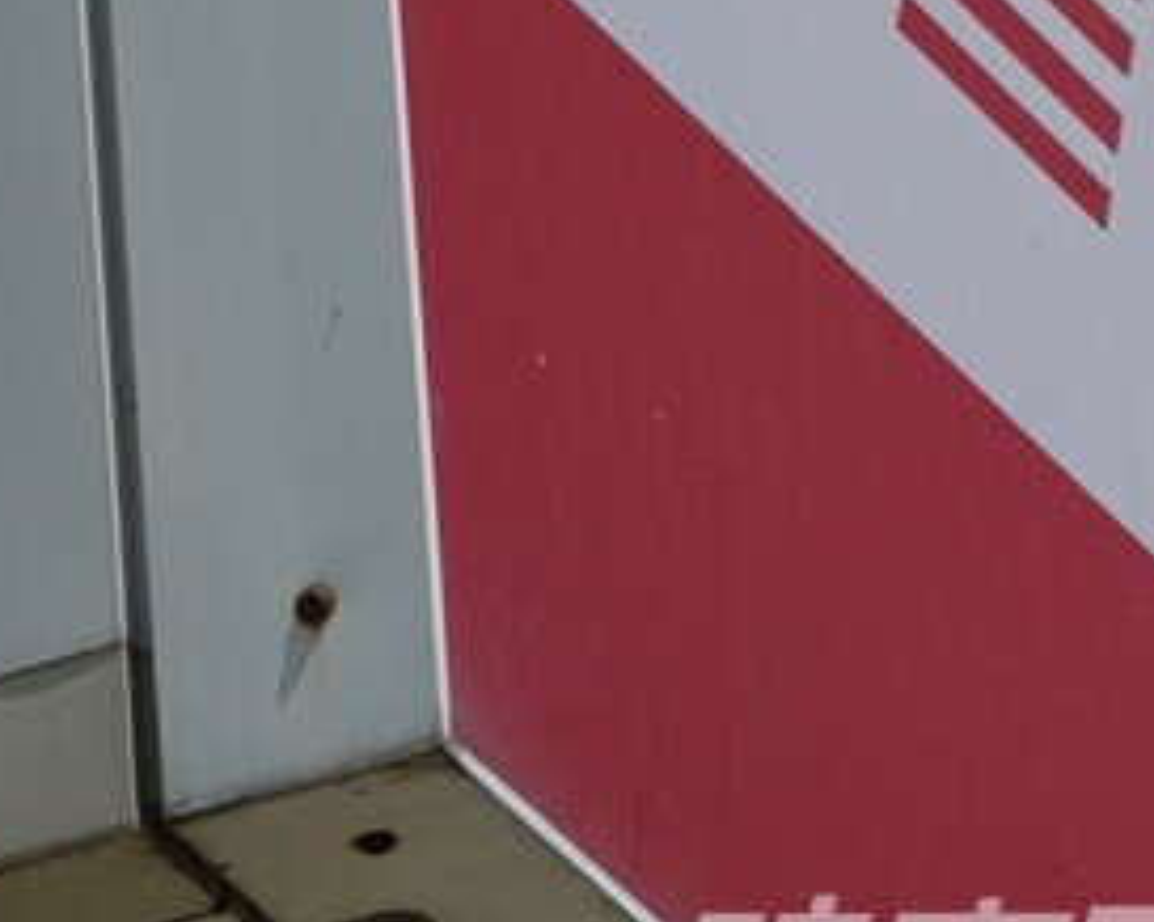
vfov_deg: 1.9
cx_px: 1137
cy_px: 250
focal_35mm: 825
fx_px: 28157
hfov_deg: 2.3
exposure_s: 1/1000
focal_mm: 146.76
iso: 100
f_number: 5
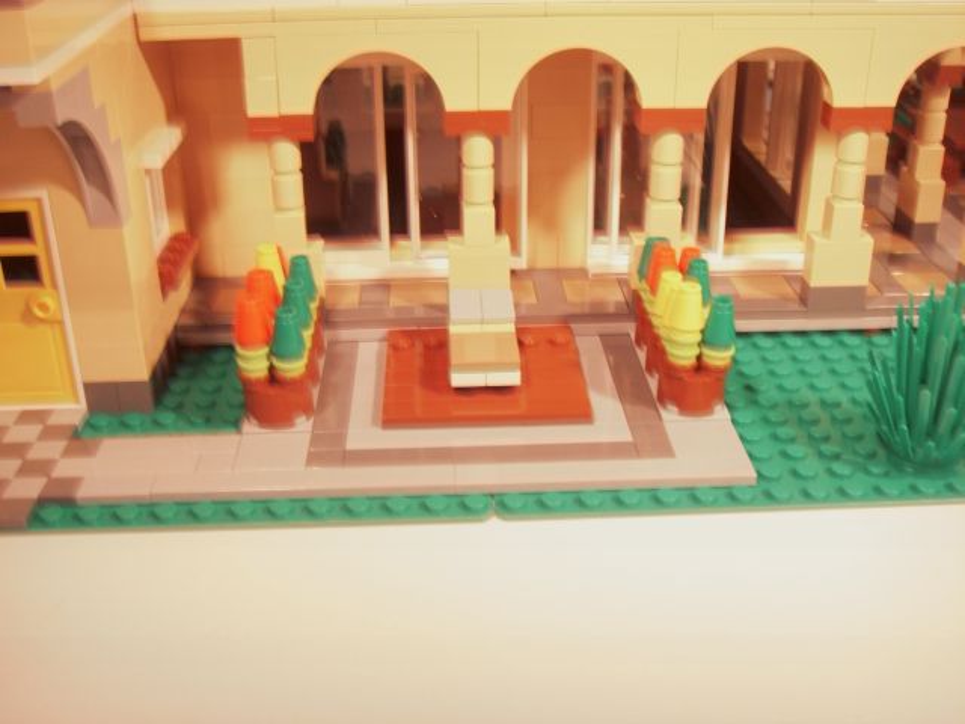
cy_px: 362
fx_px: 1087
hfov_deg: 47.9
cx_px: 482
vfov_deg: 36.8
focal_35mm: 39
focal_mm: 6.6
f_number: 3.5
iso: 63
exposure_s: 1/30
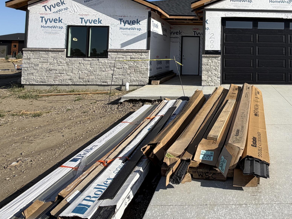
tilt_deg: +1.4
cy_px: 47
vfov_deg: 48.7
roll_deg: -0.9
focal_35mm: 27
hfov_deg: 59.7
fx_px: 228
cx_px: 237
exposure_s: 1/1125
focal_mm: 2.22
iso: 20
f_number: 2.2
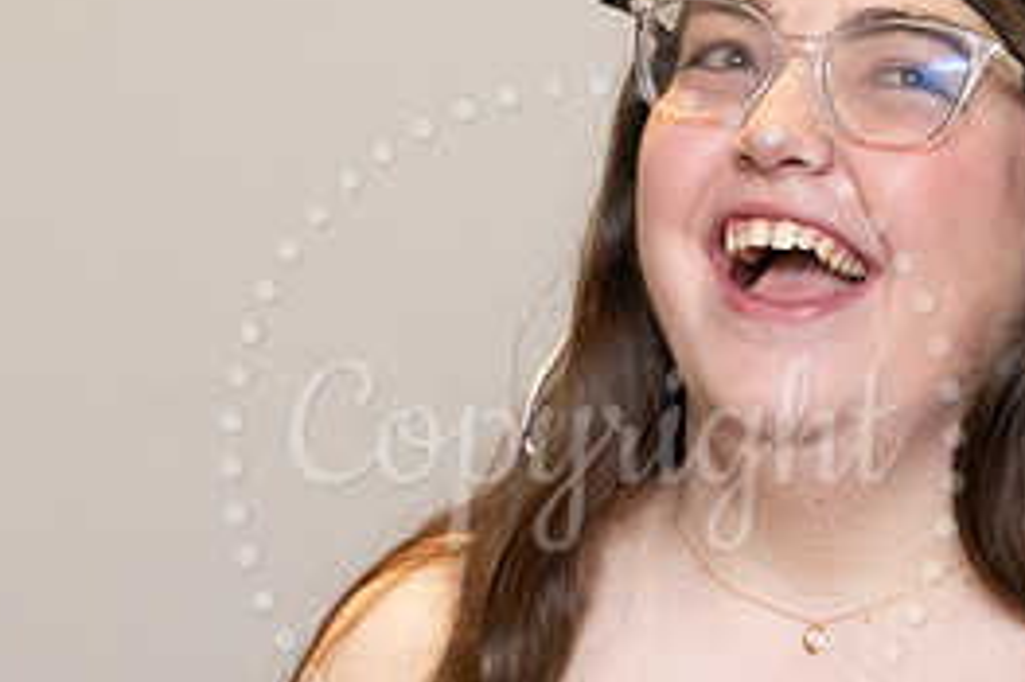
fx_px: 7540
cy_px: 442
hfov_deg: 7.8
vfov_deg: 5.2
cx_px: 592
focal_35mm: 265
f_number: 5
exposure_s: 1/125
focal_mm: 120
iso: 1000
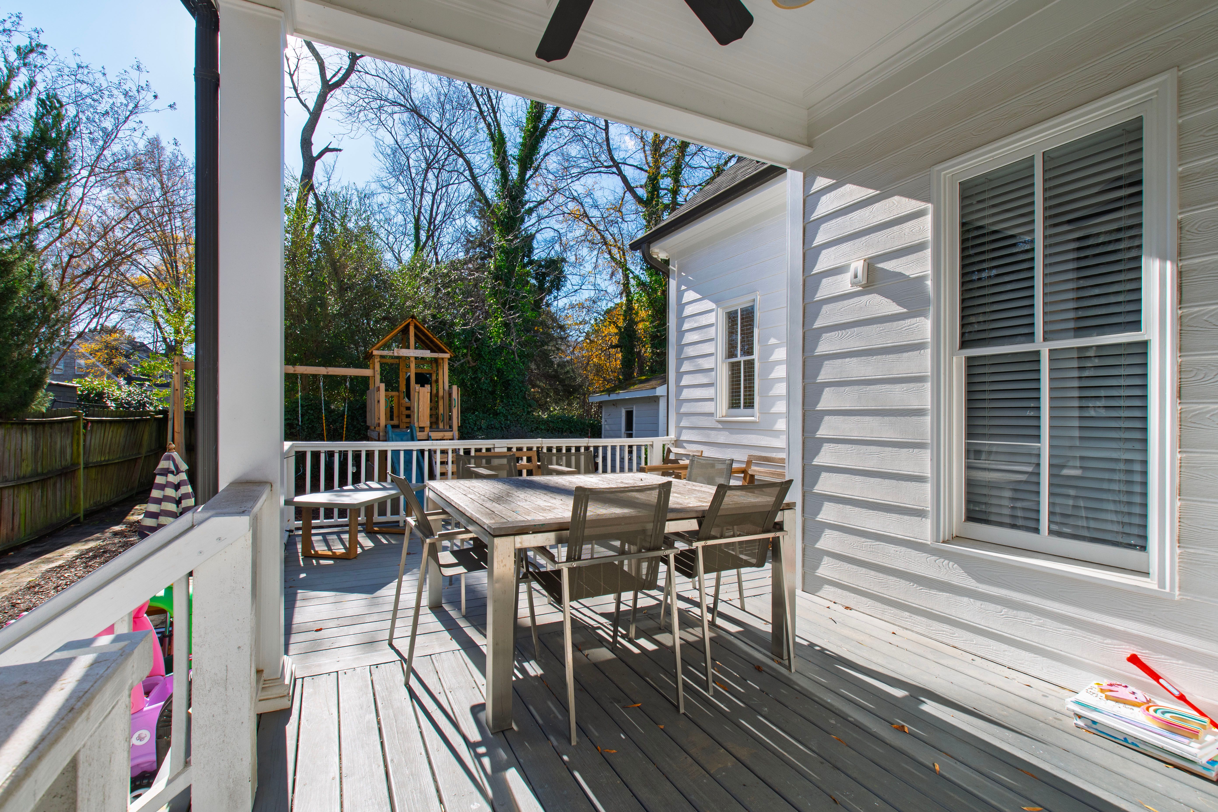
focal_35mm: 15
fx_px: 507
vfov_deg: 77.3
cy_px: 406
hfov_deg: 100.4
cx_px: 609
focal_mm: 10
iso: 100
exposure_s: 1/160
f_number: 8
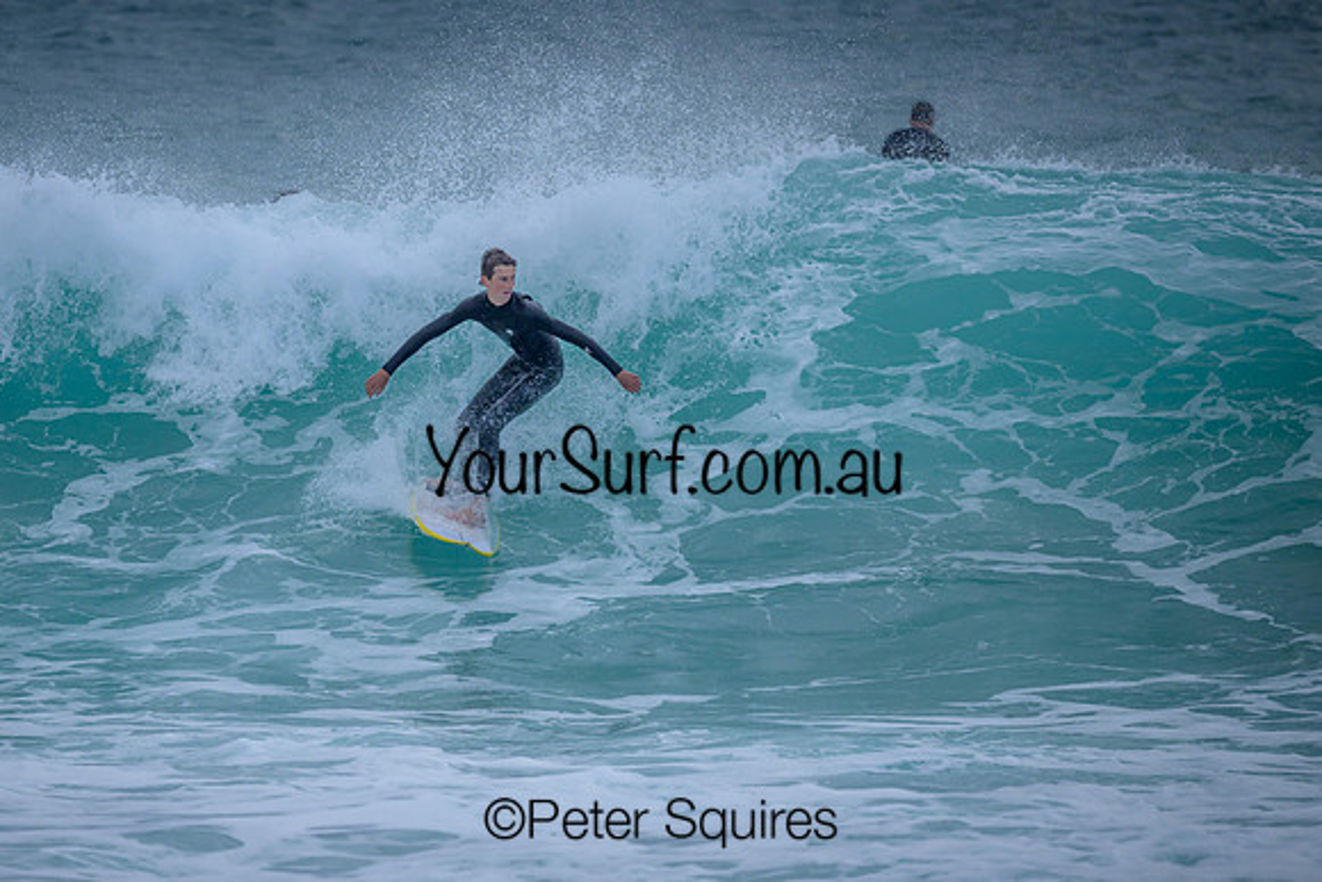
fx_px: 38171
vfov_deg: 1.3
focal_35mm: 1039
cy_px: 445
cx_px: 476
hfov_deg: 2.0
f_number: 6.3
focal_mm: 800
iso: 560
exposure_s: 1/2000
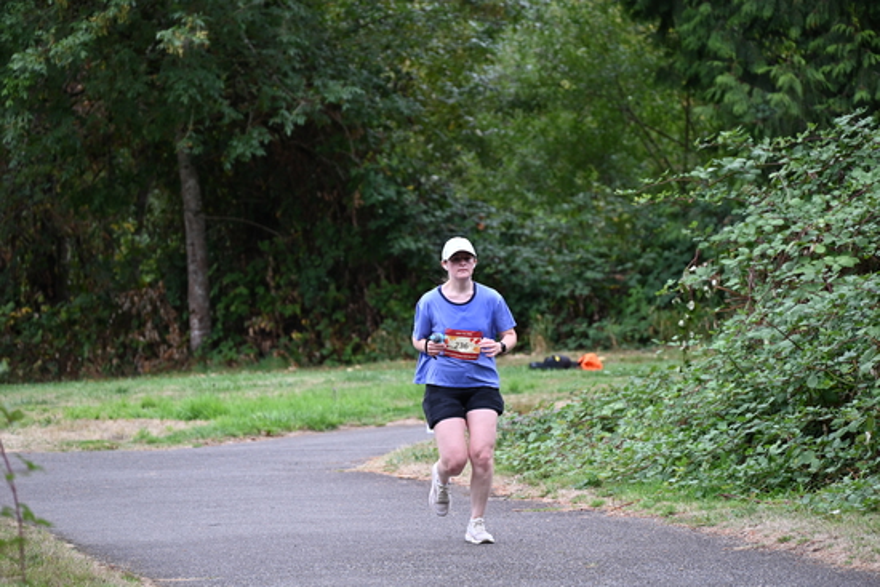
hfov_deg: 10.3
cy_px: 294
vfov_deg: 6.9
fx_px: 4890
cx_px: 440
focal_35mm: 200
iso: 400
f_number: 6.3
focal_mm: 200
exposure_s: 1/250
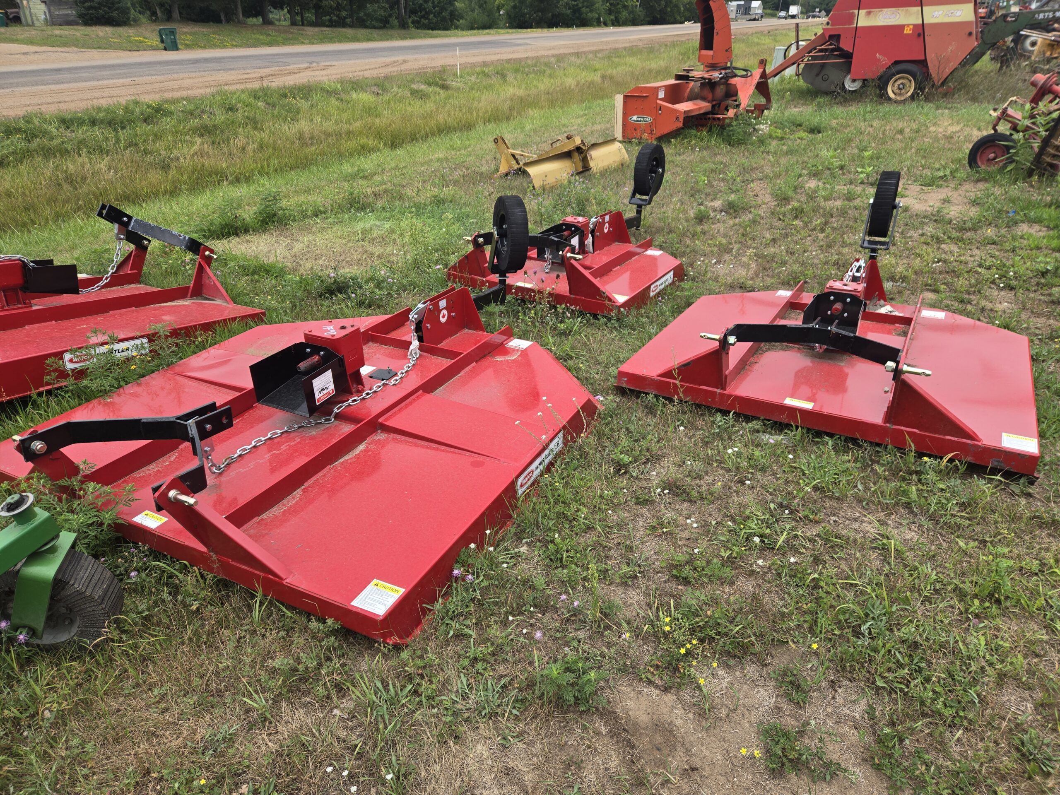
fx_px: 704
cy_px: 398
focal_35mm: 23
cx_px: 530
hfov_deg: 73.9
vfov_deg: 58.9
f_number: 1.8
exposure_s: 1/563
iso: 25
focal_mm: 5.4
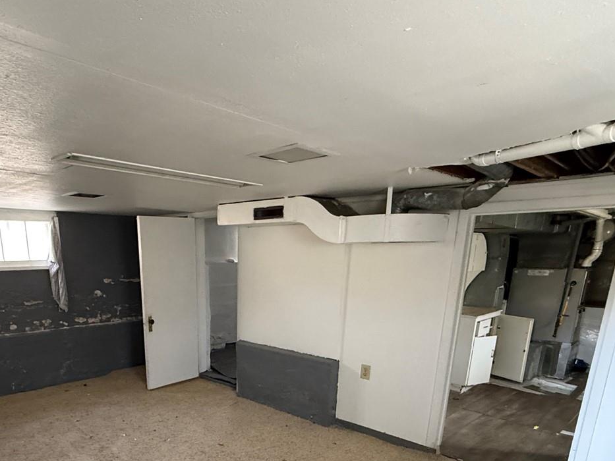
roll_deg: +0.8
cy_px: 367
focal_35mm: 24
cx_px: 221
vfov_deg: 53.2
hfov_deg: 70.1
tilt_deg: -14.3
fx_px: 426
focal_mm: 2.22
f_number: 2.2
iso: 640
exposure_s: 1/60
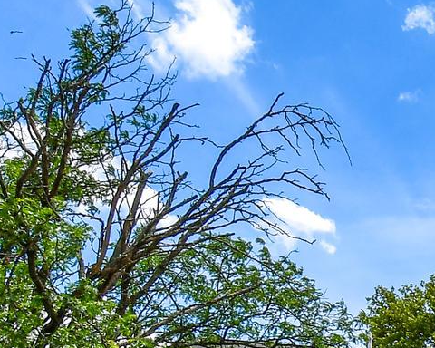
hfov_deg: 20.6
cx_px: 728
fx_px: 927
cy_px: 571
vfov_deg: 18.1
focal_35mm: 72
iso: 100
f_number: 10
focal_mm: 12
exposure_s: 1/400
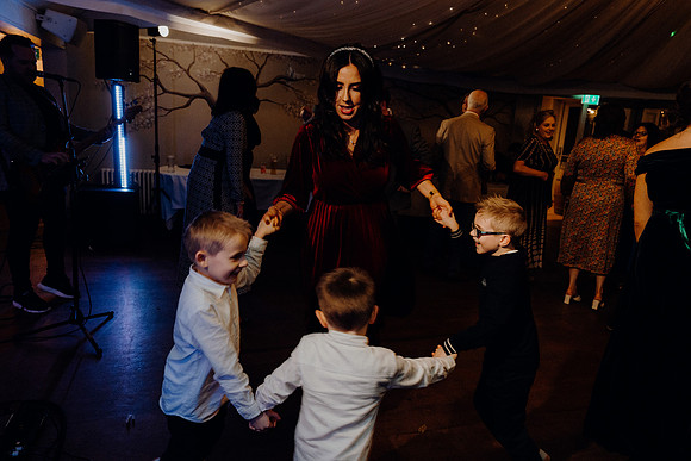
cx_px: 346
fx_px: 480
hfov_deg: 71.5
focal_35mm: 25
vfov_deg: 51.3
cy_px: 230
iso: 2500
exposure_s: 1/160
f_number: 3.5
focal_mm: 25
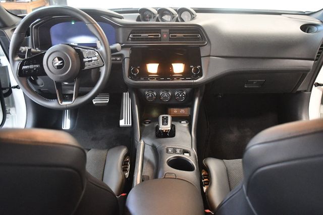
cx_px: 162
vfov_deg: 38.8
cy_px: 108
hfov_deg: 55.8
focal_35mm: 34
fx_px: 305
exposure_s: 1/60
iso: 8000
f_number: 3.8
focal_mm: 23
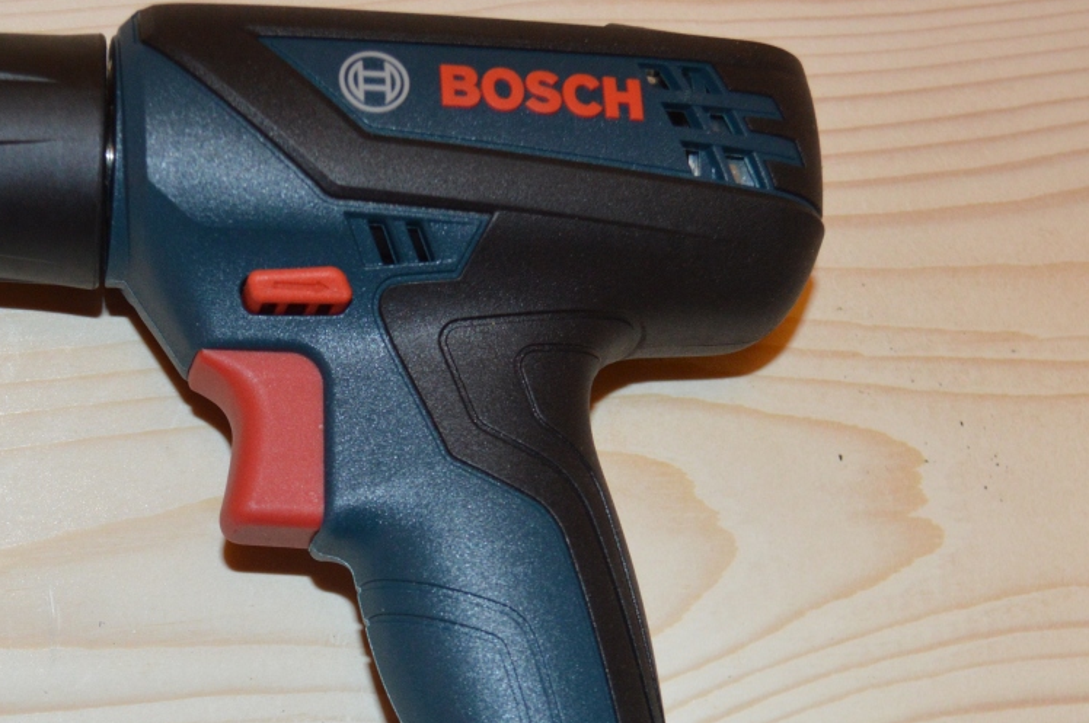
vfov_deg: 18.4
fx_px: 2206
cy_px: 609
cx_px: 373
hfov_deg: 27.6
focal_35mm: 73
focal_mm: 26
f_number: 4.2
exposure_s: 1/60
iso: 1000
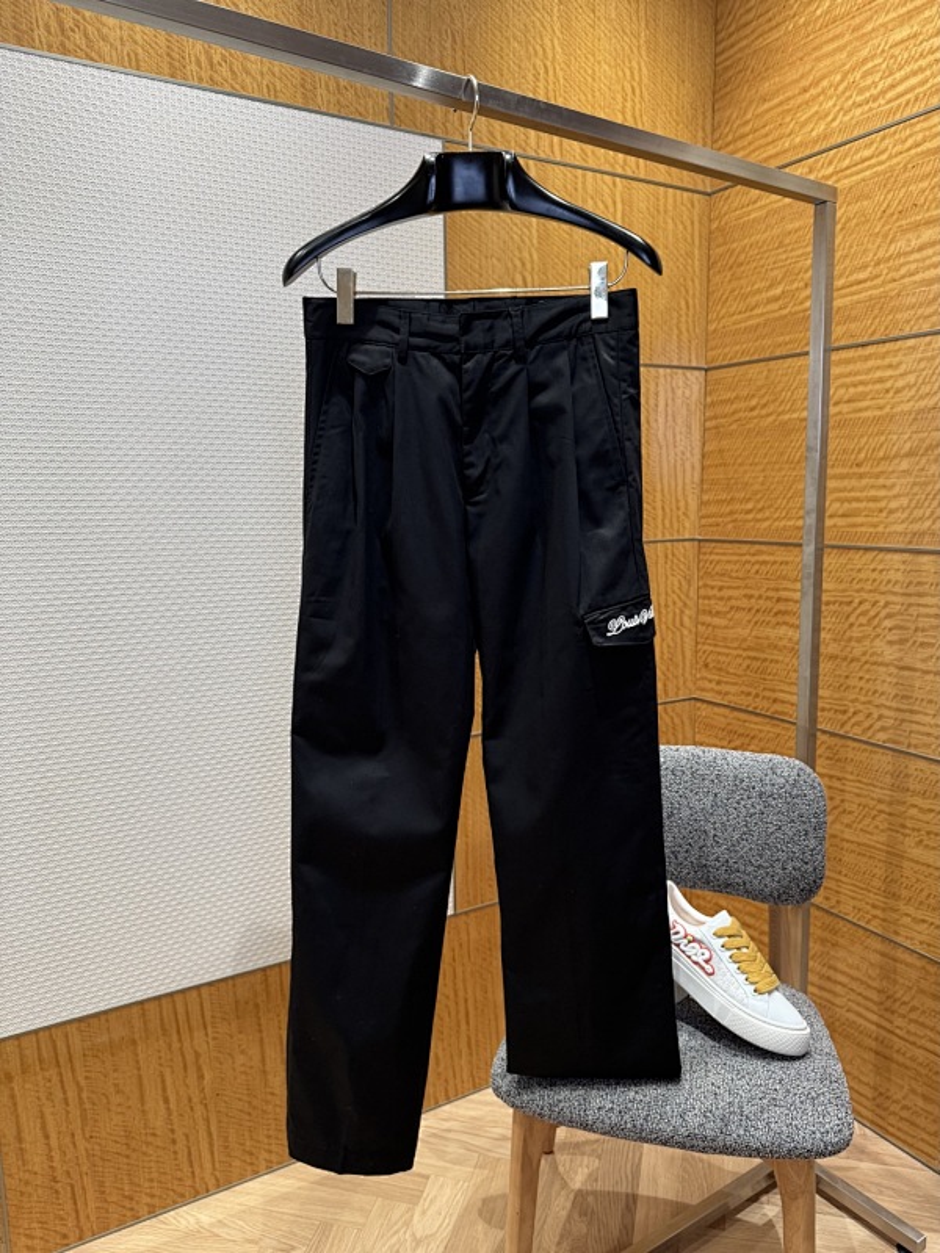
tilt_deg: -7.6
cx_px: 470
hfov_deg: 56.8
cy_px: 626
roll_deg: +0.3
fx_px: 869
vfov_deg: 71.6
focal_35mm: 24
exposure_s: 1/100
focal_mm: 6.76
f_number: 1.78
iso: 200
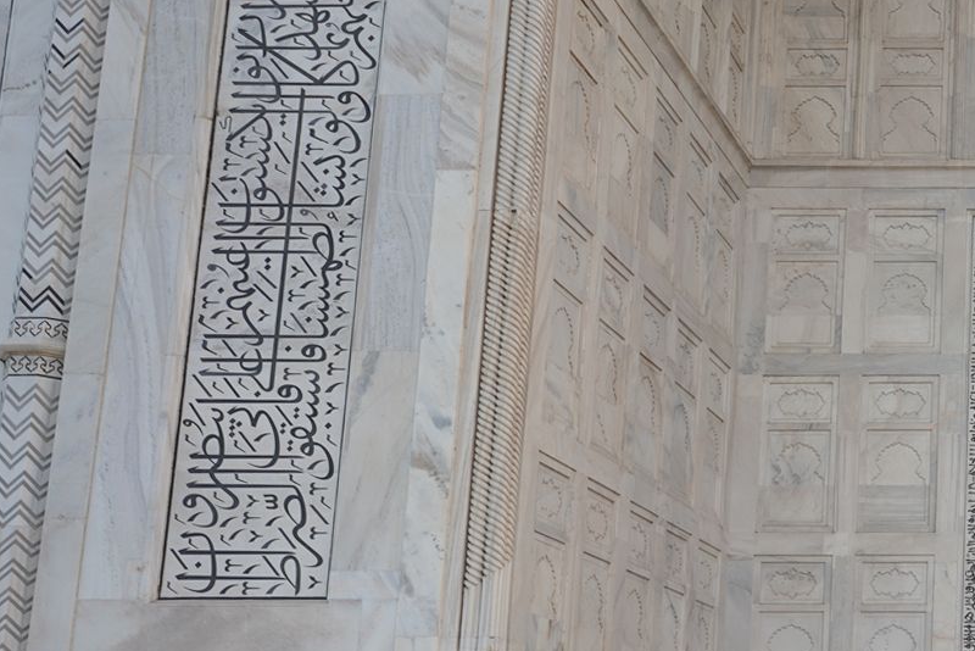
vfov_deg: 22.4
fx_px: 1625
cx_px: 1210
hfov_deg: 28.4
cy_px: 496
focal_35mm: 60
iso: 100
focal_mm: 24
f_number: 3.2
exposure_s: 1/100
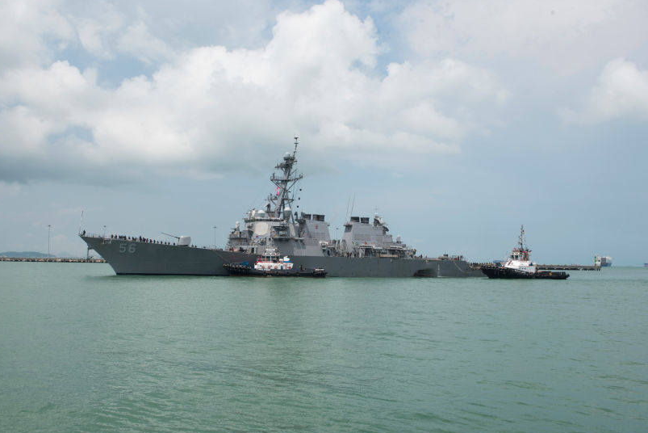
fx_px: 666
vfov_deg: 36.0
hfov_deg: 51.8
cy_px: 229
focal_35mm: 37
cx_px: 300
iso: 125
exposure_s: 1/250
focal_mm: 29
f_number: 14
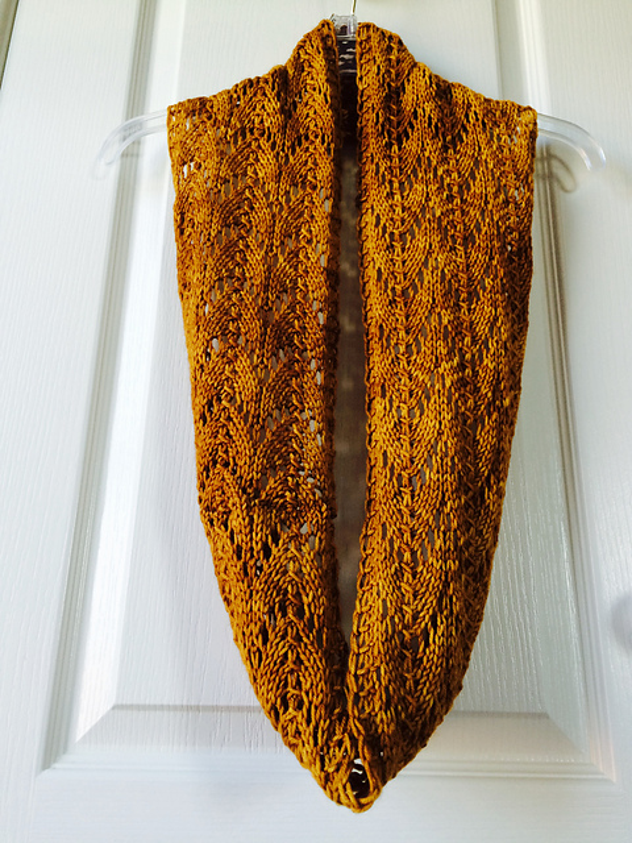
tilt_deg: +17.6
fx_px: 706
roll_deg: -0.1
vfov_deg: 61.7
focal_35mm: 29
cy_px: 422
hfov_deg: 48.2
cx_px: 316
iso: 40
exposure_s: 1/30
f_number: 2.2
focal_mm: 4.15
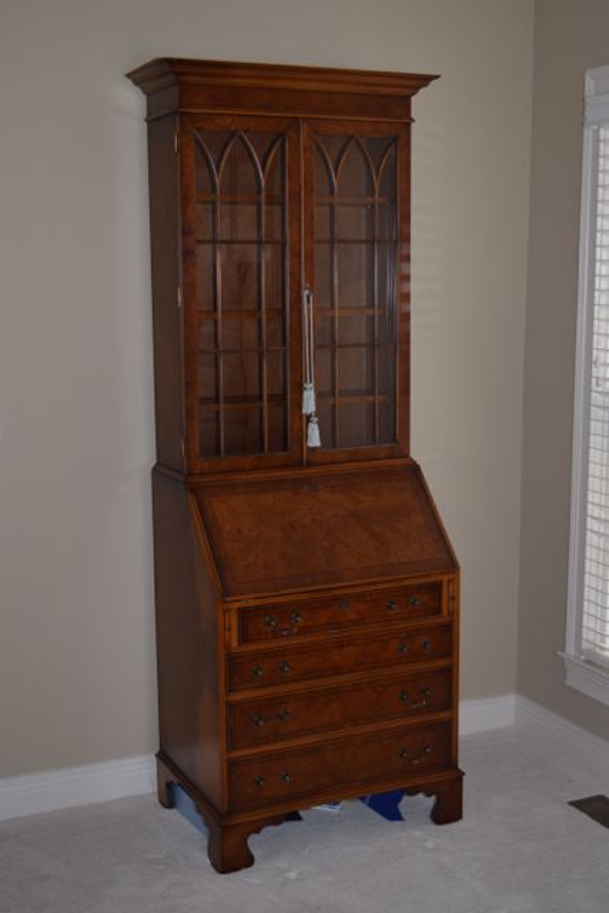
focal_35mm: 51
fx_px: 1293
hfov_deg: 26.5
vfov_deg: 38.9
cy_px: 456
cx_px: 304
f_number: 4.5
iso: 400
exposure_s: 1/125
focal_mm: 34
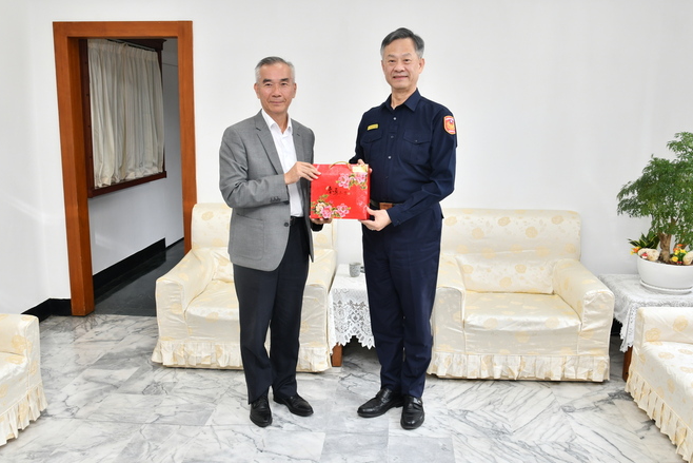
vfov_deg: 40.0
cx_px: 353
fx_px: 635
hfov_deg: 57.2
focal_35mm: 33
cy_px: 228
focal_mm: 31
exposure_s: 1/80
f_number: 8
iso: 500
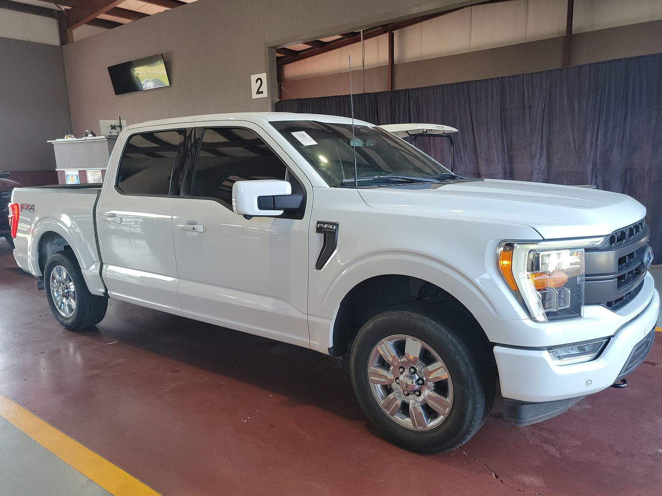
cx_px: 340
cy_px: 262
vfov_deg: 53.0
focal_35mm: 26
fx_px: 497
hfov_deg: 67.3
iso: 110
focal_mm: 6.7
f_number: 1.8
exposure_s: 1/59
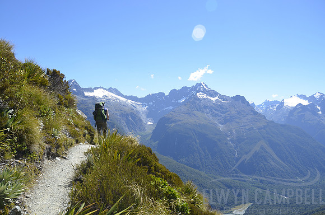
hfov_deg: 67.5
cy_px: 108
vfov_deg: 47.7
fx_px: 243
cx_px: 162
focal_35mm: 27
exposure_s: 1/250
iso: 110
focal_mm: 18
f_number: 8
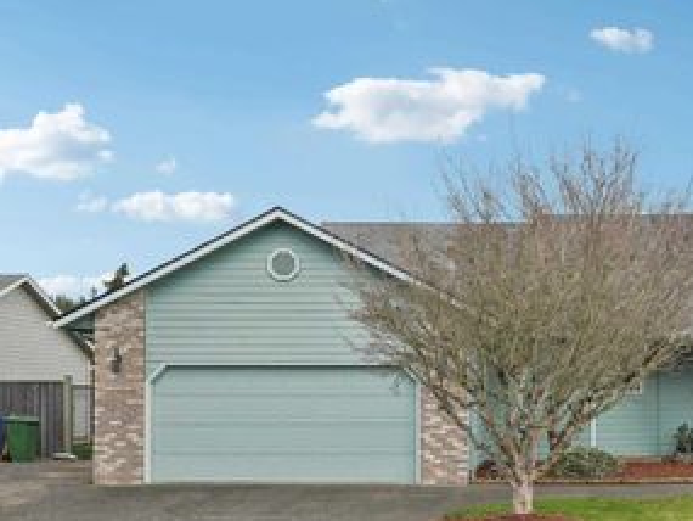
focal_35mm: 54
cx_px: 550
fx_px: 1082
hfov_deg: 34.5
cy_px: 364
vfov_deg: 26.8
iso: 100
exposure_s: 1/125
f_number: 8
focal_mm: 32
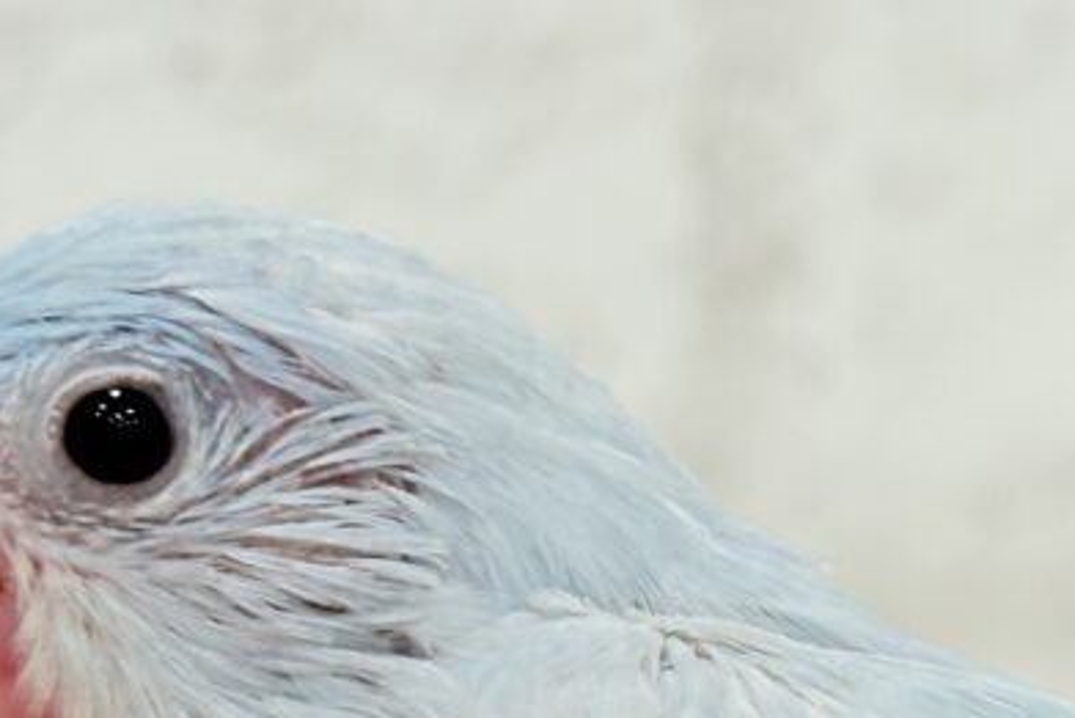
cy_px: 666
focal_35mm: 166
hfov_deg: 12.2
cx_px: 1097
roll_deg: -2.7
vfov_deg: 8.2
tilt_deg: -5.6
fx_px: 4959
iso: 64
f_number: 1.6
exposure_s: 1/100
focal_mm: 5.96
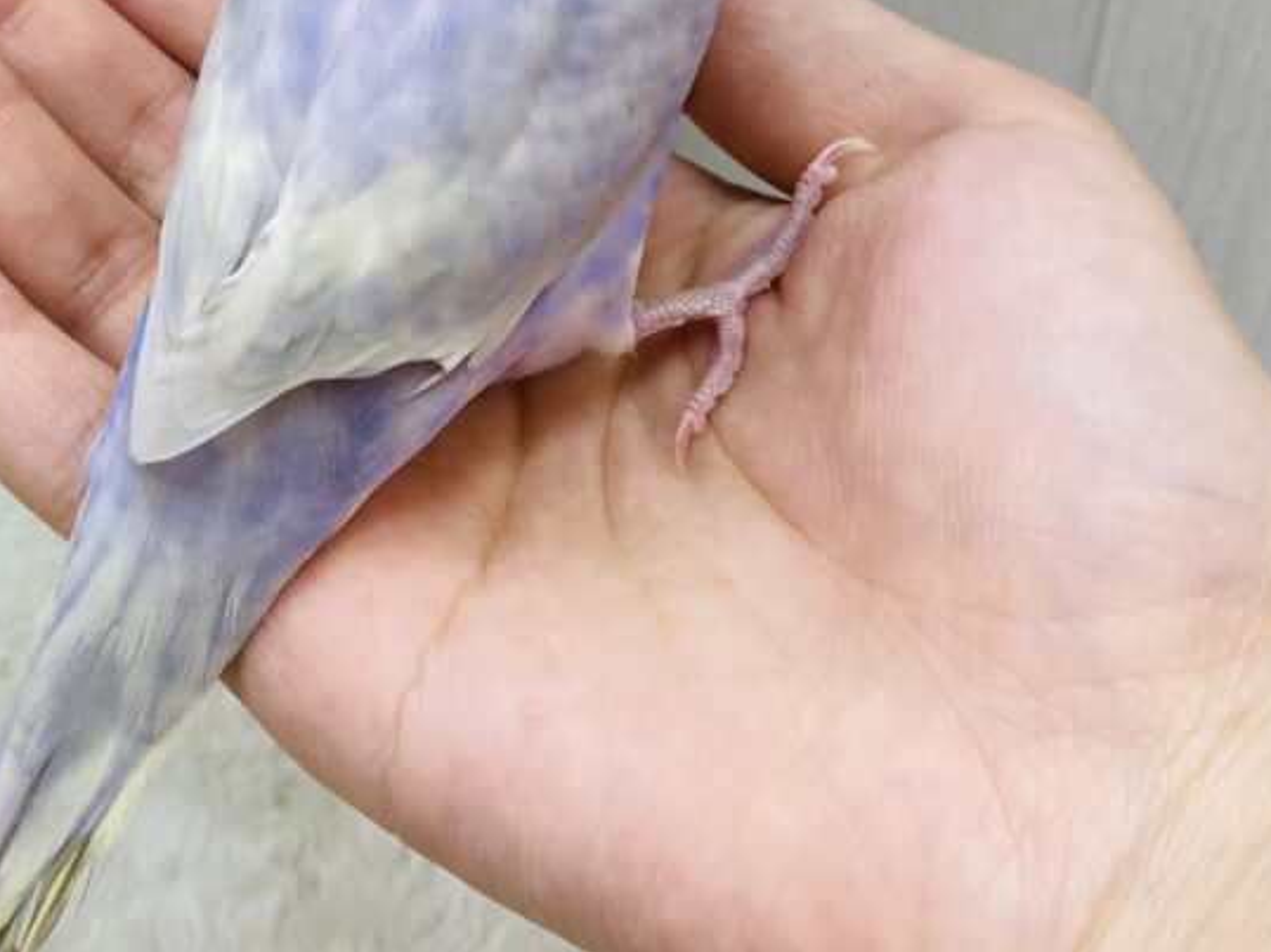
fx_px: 2129
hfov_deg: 32.8
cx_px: 373
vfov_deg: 24.9
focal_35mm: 58
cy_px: 243
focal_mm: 4.25
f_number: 1.8
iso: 64
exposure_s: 1/100
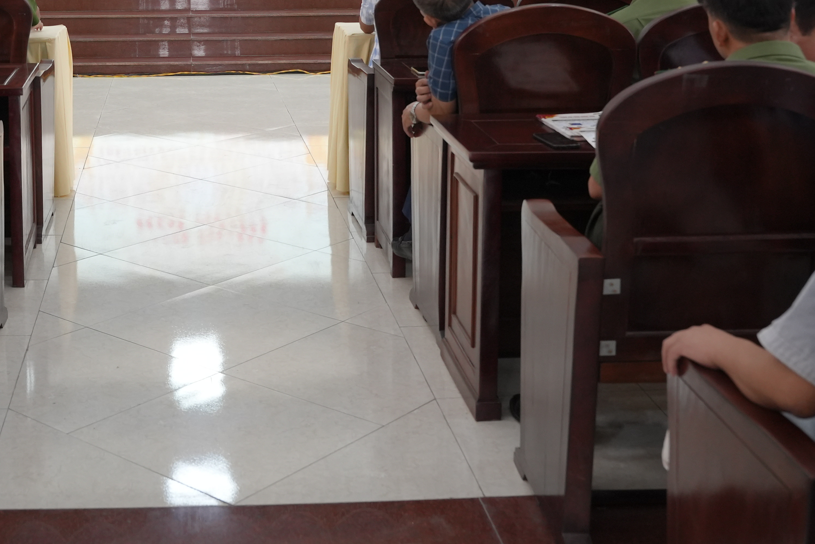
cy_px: -70
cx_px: 201
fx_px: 1268
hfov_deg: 34.9
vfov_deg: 22.7
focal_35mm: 56
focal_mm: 24
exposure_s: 1/125
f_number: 3.5
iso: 1250
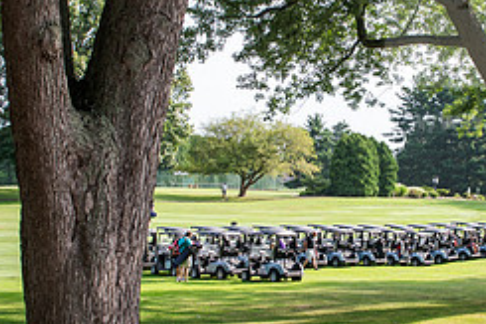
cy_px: 162
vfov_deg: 21.2
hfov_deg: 31.2
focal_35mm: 64
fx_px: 863
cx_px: 325
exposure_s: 1/250
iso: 200
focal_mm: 27
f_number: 5.6
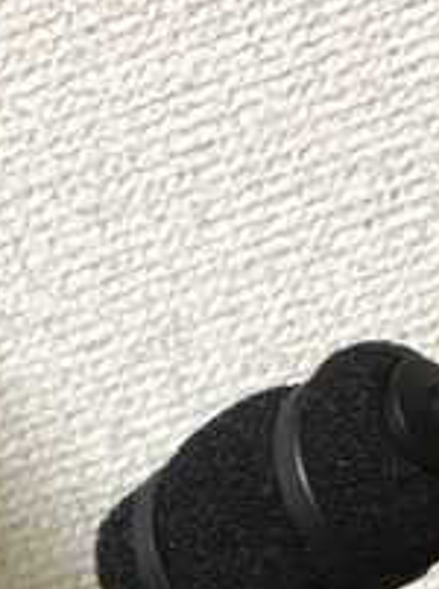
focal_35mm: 148
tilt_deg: -34.6
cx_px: 287
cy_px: 1137
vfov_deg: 12.0
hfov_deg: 10.0
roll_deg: +20.9
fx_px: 2511
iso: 250
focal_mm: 4.15
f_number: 2.2
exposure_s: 1/15
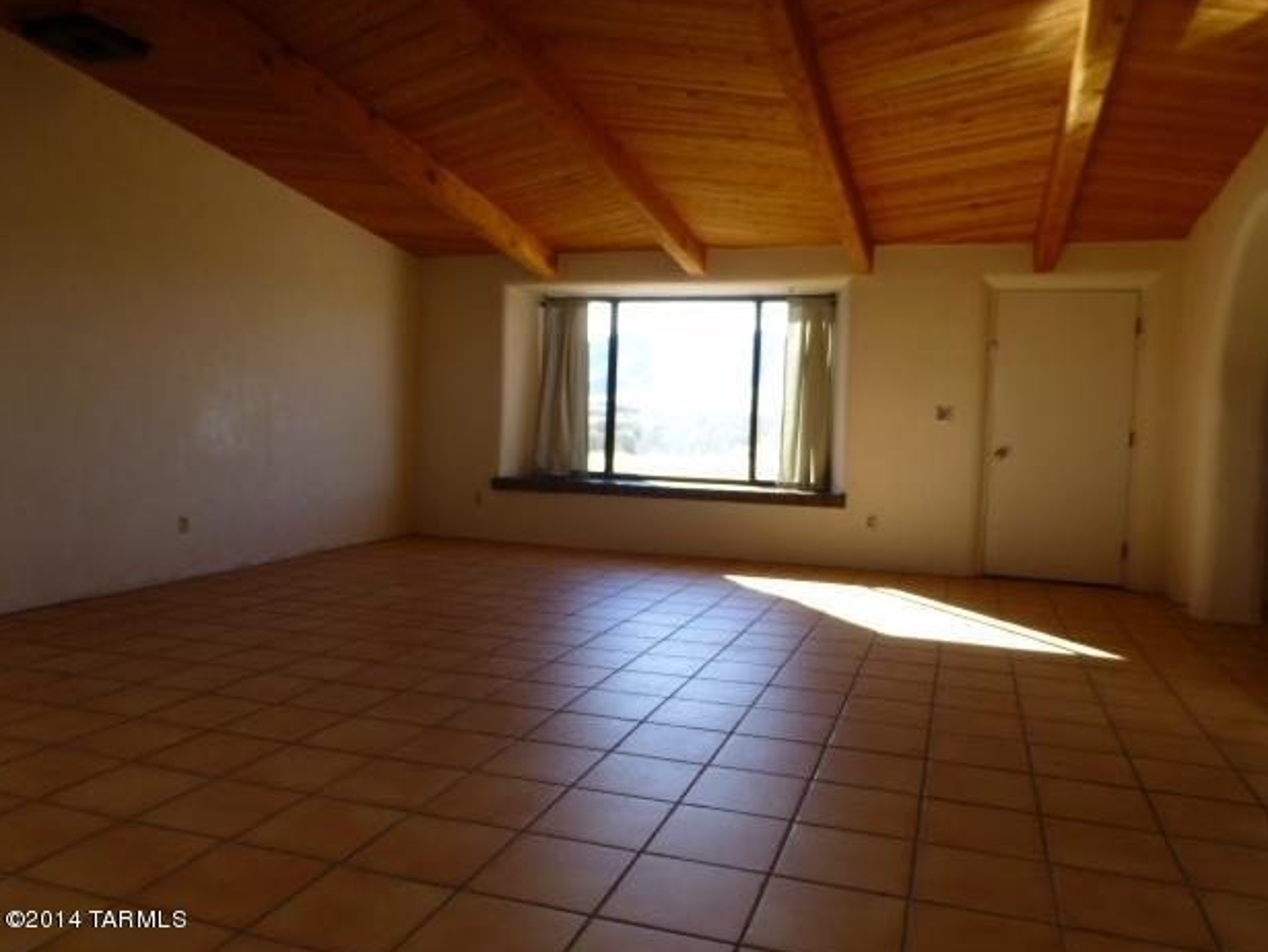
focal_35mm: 26
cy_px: 466
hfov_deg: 67.3
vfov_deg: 53.1
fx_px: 953
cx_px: 654
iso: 100
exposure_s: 1/125
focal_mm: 4.3
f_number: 3.3
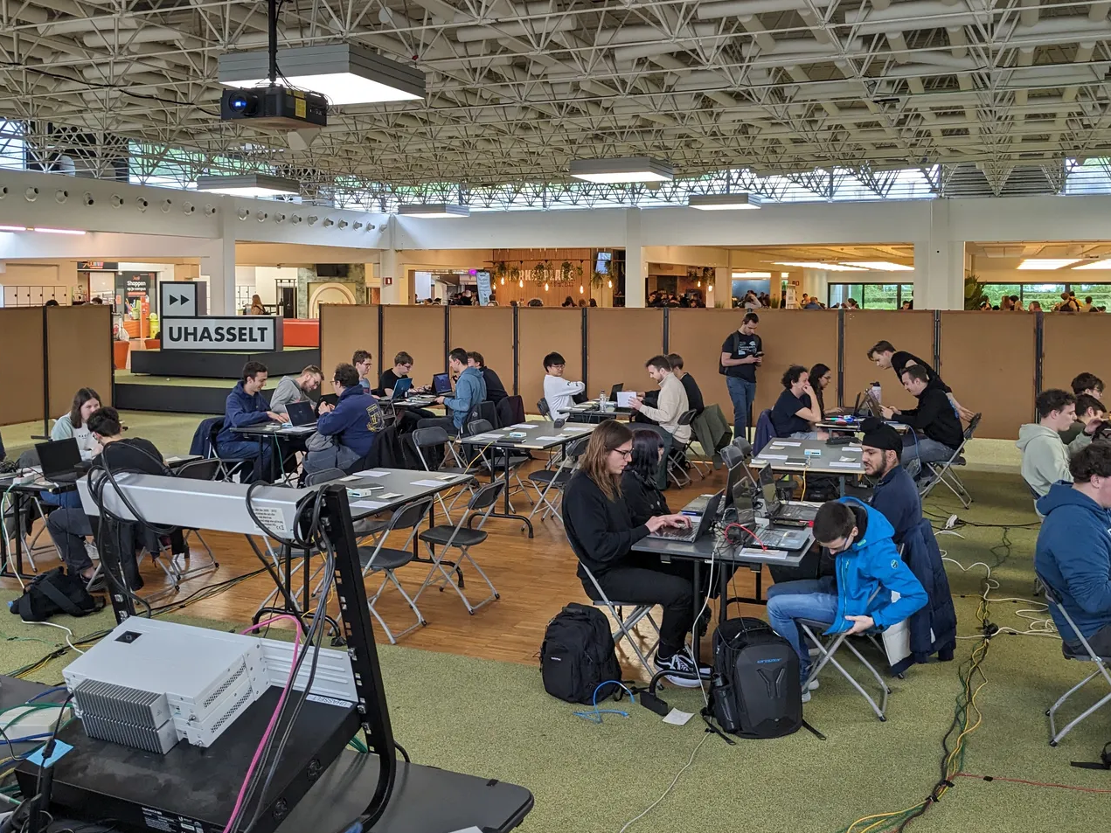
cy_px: 315
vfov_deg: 41.5
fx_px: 1091
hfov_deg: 53.9
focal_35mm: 34
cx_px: 503
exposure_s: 1/99.9
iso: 87
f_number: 1.73
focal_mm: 4.38
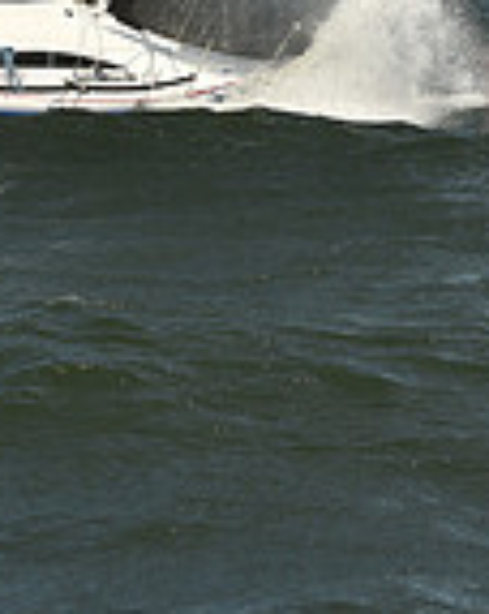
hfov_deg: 5.8
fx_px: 4841
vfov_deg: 7.0
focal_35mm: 267
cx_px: 251
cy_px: -575
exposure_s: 1/800
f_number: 10
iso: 250
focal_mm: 70
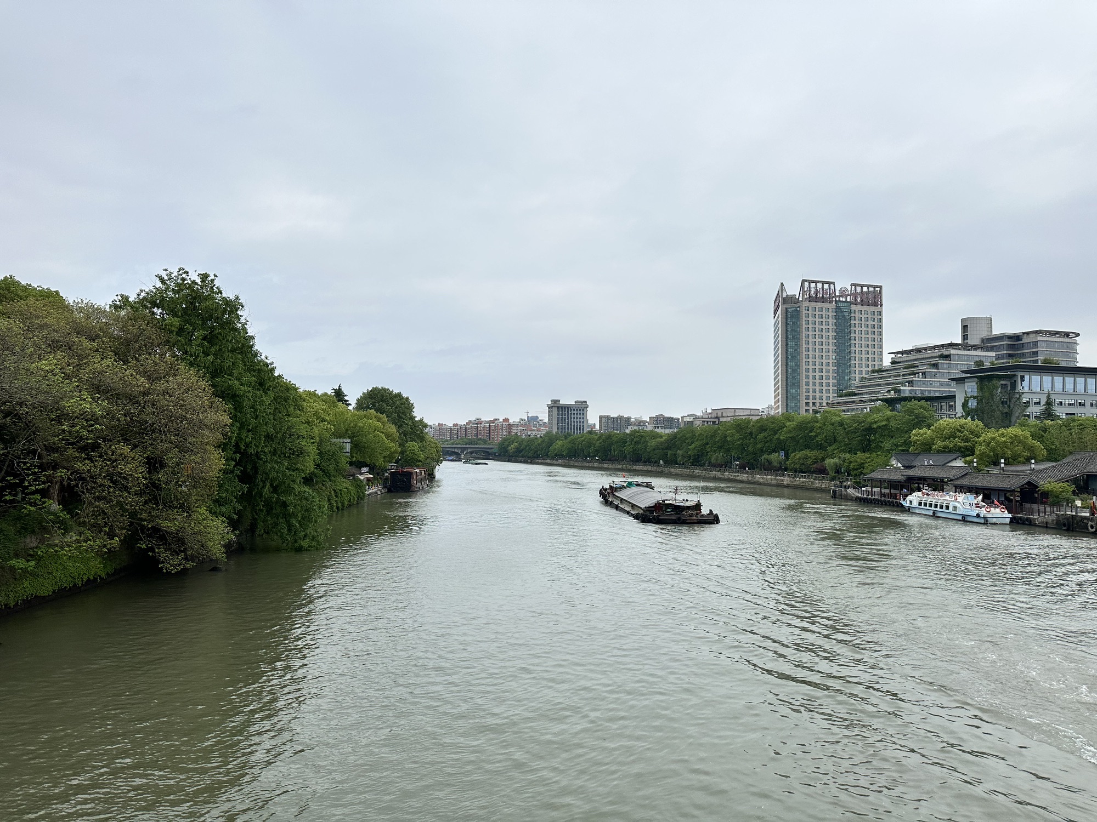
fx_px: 761
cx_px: 548
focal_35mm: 24
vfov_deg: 56.8
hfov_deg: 71.6
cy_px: 411
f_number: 1.78
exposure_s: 1/6211
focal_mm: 6.86
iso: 80
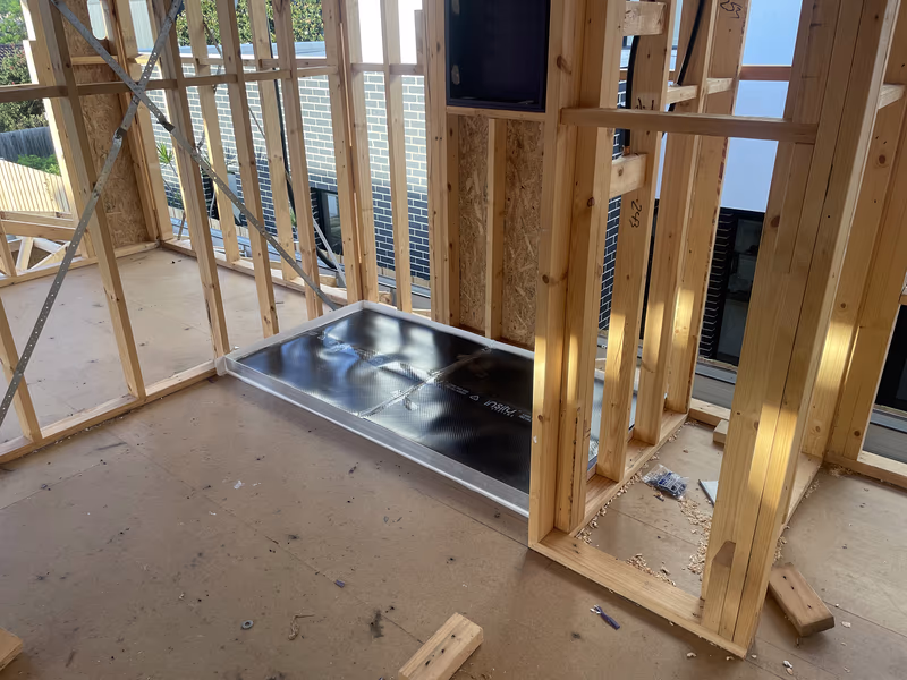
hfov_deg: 67.3
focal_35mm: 26
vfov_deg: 53.1
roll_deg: +1.2
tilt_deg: -24.4
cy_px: 340
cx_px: 454
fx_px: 681
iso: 32
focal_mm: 4.2
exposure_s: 1/229
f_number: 1.6
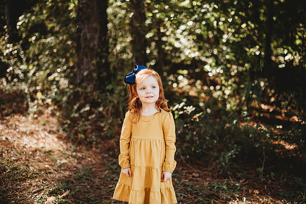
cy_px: 102
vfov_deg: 27.0
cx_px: 153
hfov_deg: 39.6
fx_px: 425
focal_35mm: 50
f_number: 2
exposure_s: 1/1000
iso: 200
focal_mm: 50
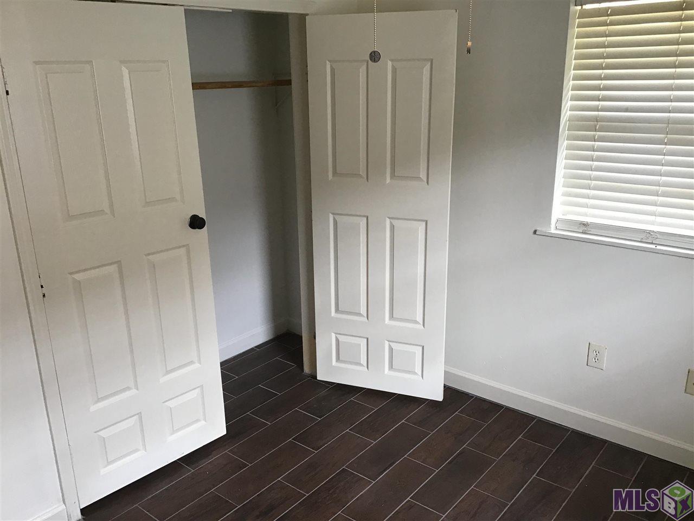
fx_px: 622
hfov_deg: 58.4
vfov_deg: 45.4
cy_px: 260
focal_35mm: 31
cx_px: 347
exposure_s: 1/30
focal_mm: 3.3
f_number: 2.4
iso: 50
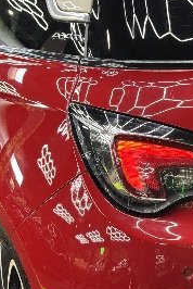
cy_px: 140
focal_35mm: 78
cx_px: 146
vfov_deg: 26.0
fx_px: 626
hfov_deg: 17.4
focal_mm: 6.76
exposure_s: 1/50
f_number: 1.78
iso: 250
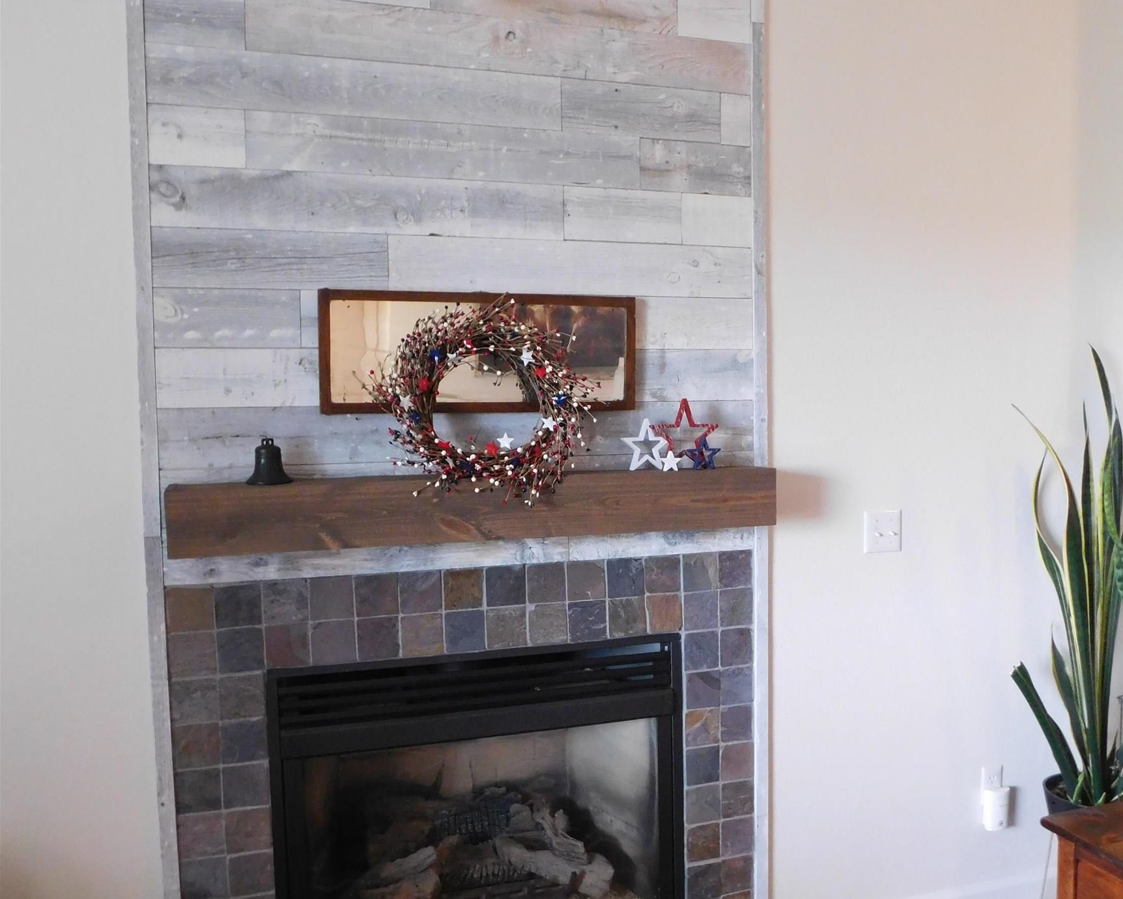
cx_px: 562
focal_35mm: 30
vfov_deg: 48.5
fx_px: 997
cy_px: 472
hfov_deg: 58.8
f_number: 3
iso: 400
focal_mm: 4
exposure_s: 1/25
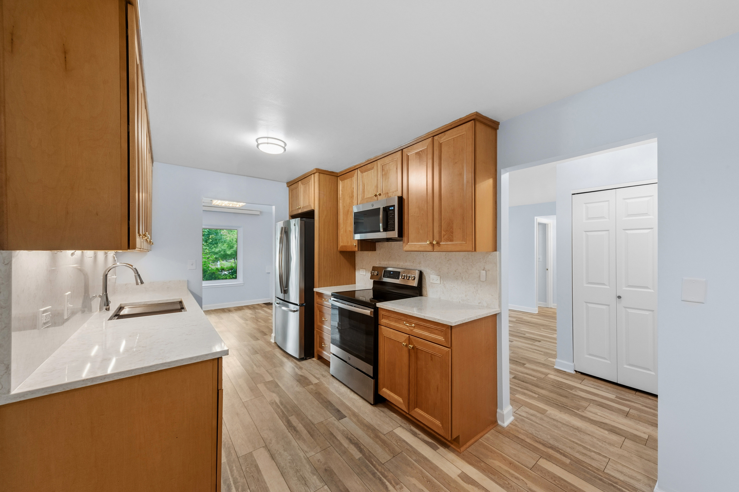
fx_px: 267
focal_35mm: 13
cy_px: 246
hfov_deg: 108.4
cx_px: 370
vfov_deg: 85.4
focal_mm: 13
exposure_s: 1/13
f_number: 8
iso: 400
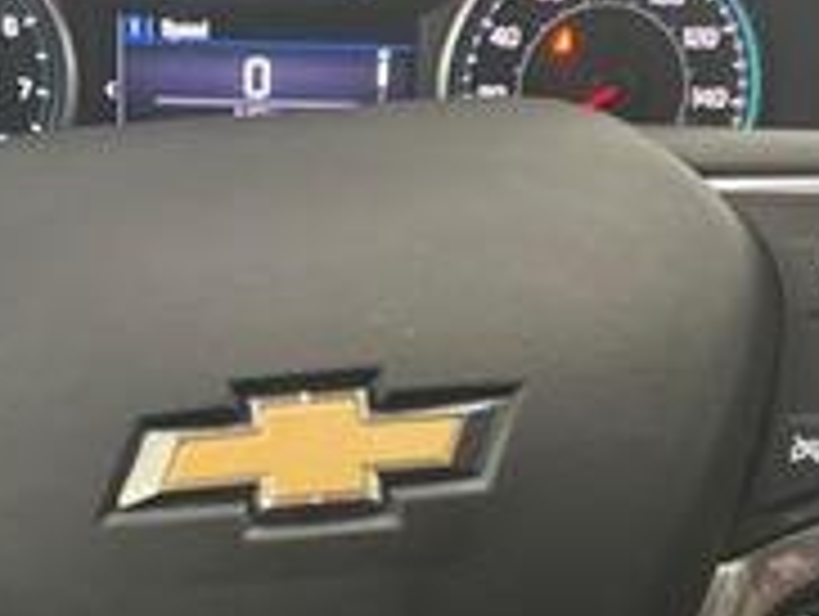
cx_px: 288
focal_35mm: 72
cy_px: 463
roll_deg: -3.2
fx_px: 1706
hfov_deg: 26.9
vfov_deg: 20.3
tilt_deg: -26.9
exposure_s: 1/40
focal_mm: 5.7
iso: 400
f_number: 1.5
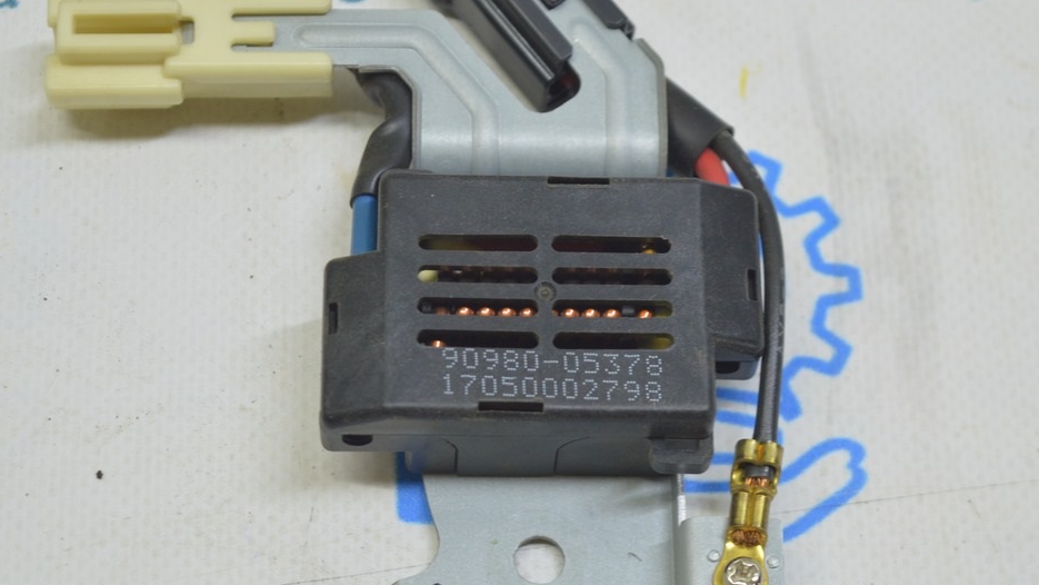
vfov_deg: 12.8
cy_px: 331
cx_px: 502
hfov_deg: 22.6
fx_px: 2606
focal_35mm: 95
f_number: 5.6
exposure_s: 1/20
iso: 400
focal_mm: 55
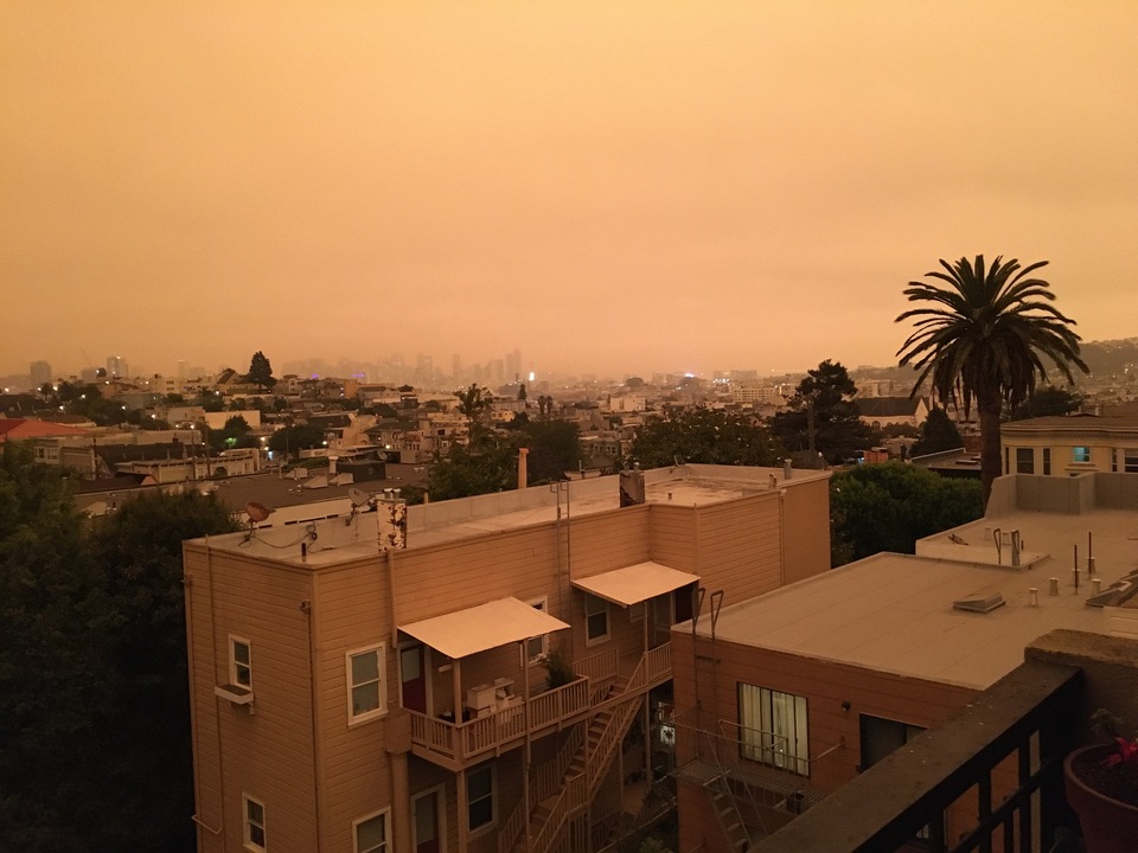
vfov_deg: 48.2
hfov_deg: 61.7
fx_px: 953
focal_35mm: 29
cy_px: 426
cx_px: 569
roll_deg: +1.6
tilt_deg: -3.1
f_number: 2.2
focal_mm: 4.15
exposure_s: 1/15
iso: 320
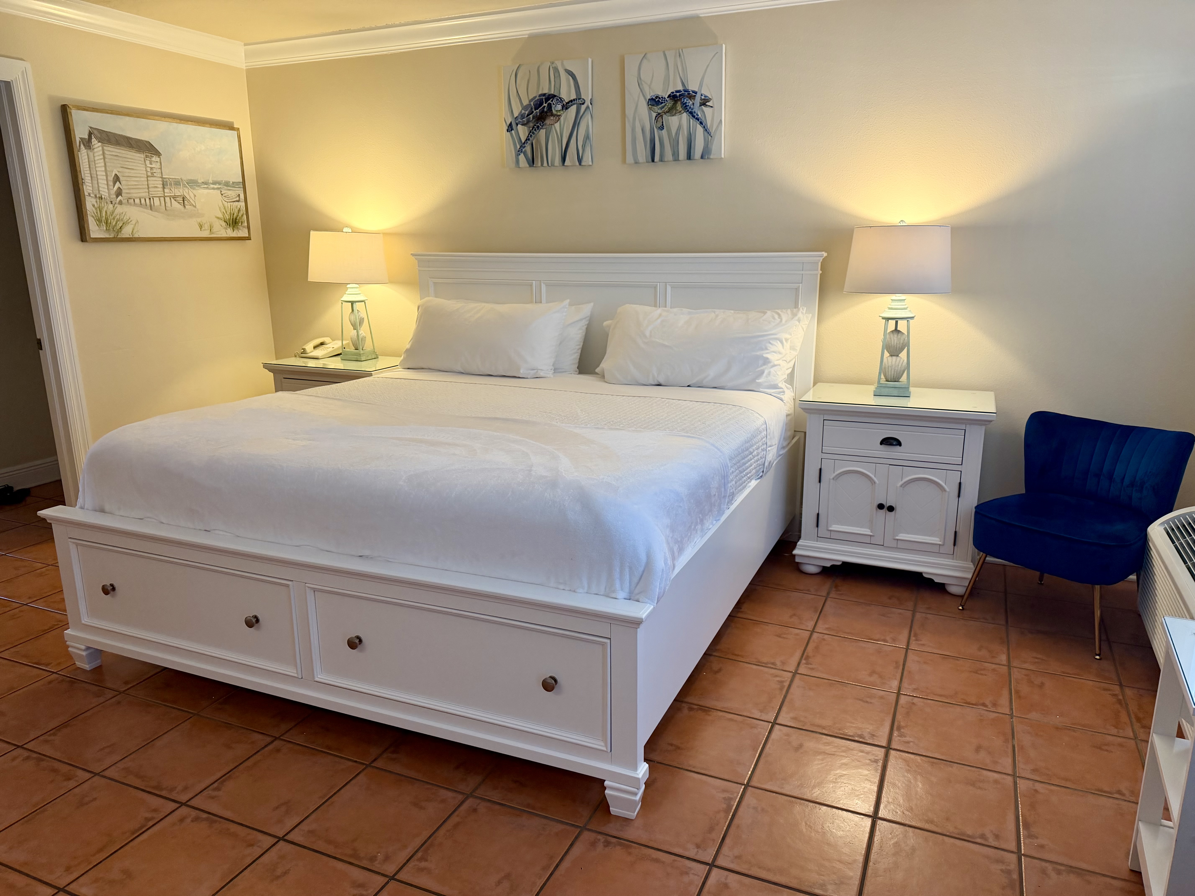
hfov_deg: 71.6
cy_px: 448
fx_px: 829
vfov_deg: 56.8
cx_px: 598
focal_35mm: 24
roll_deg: +0.9
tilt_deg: -13.3
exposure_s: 1/60
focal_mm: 6.76
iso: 160
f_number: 1.78
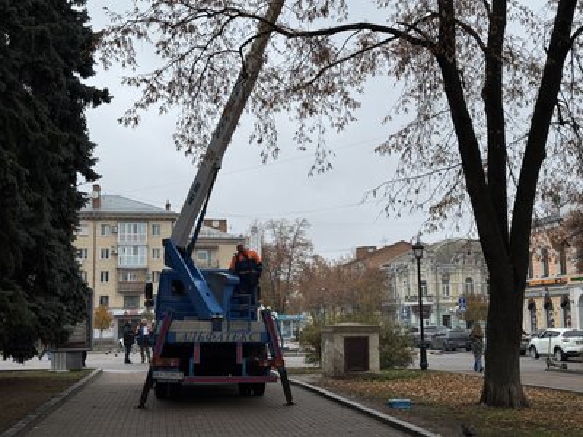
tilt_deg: +8.0
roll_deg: +2.1
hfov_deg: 39.7
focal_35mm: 48
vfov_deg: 30.3
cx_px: 292
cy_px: 218
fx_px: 808
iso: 64
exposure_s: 1/1312
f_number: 1.78
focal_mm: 6.76
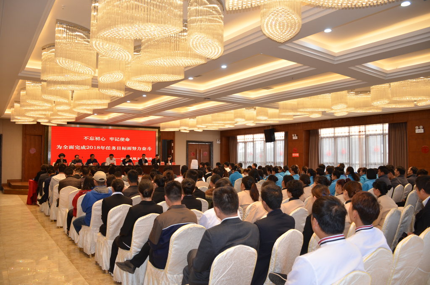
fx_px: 322
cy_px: 142
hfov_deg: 67.5
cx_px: 215
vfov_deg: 47.7
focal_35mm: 27
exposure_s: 1/100
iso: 400
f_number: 3.5
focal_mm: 18
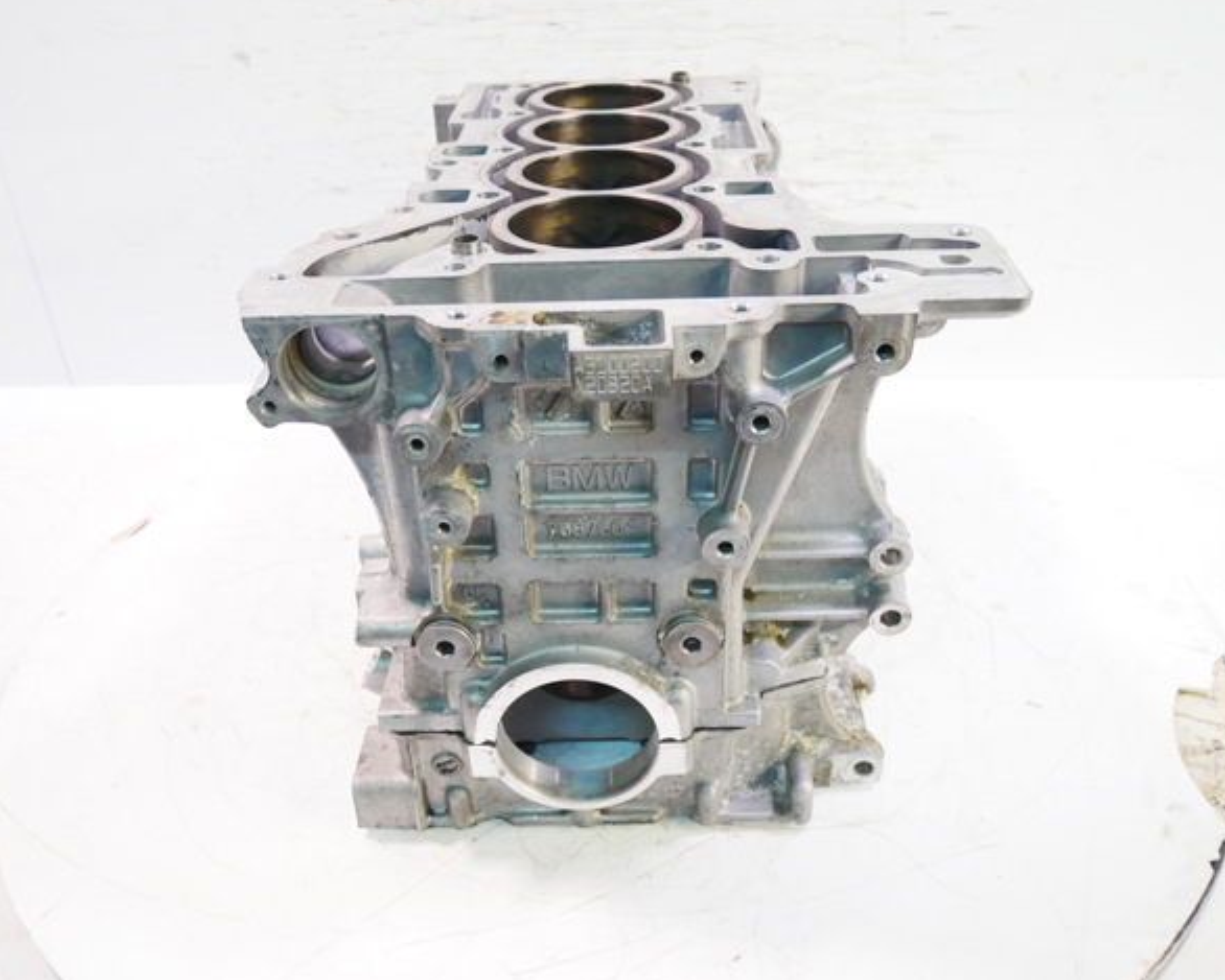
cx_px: 612
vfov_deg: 45.8
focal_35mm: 32
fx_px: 1160
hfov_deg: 55.7
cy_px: 491
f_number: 3.8
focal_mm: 15
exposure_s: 1/60
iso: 1000
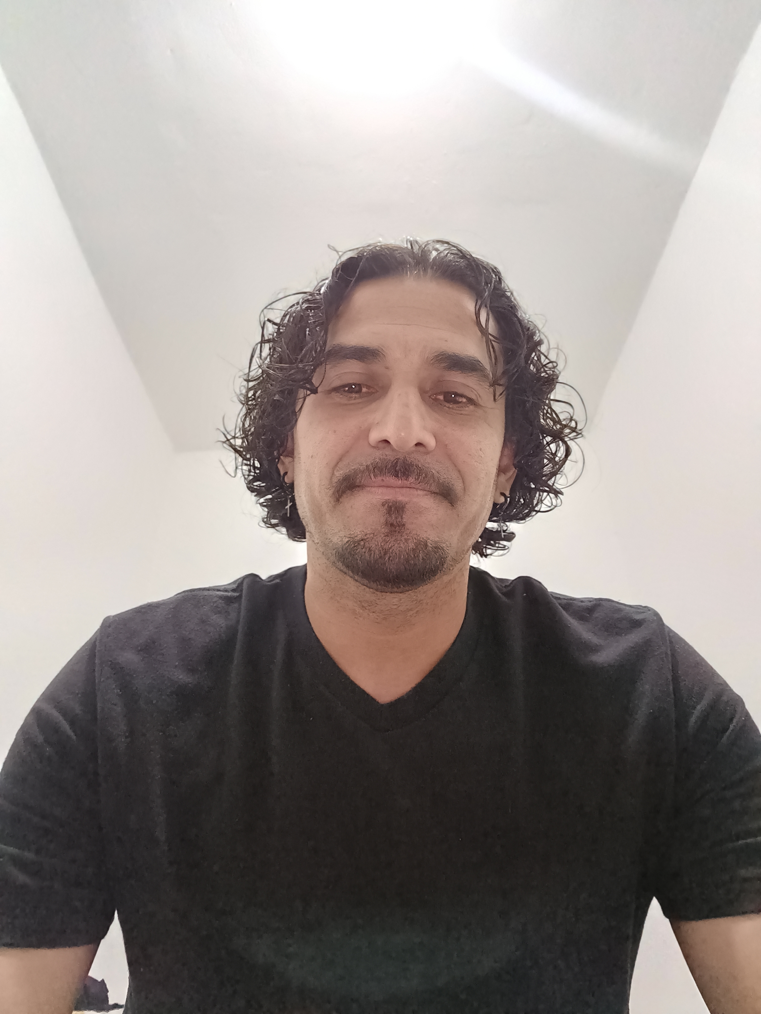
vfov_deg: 76.4
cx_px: 380
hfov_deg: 61.1
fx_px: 645
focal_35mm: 22
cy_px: 507
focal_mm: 2.87
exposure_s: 1/16.7
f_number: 2.4
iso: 3200
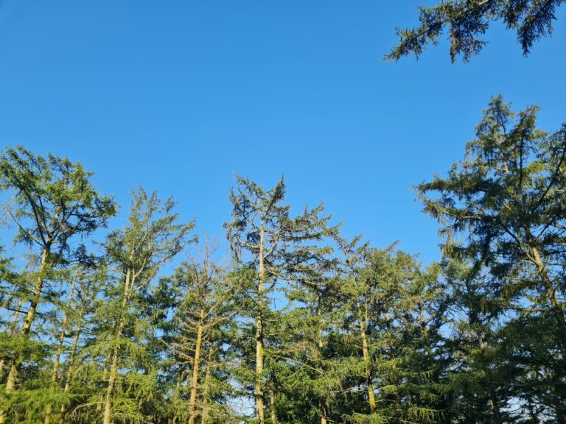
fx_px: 425
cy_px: 212
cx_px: 283
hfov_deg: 67.3
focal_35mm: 26
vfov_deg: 53.1
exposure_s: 1/1002
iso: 50
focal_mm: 5.4
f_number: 1.8
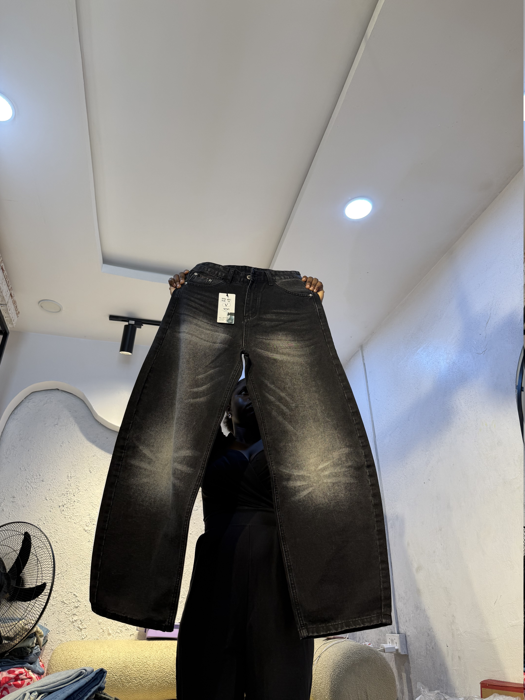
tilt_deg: +29.3
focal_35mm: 24
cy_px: 350
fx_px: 485
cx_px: 262
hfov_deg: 56.8
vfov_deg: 71.6
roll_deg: -0.4
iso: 100
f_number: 1.78
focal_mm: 6.76
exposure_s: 1/100
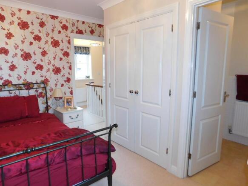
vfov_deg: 58.9
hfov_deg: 73.9
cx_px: 124
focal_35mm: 23
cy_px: 93
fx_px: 165
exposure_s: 1/30
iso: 320
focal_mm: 4
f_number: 3
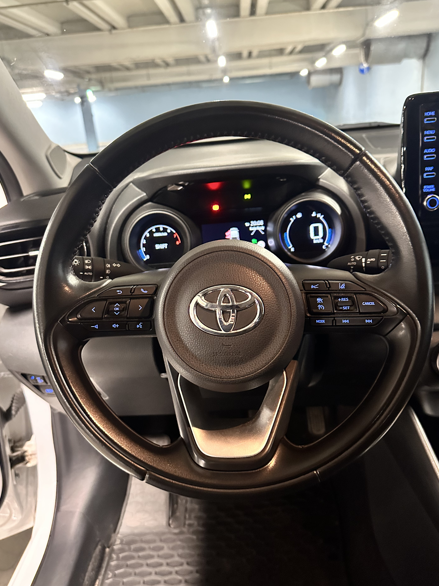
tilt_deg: -22.2
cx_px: 223
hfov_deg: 53.1
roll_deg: +4.4
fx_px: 440
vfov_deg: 67.3
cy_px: 299
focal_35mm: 26
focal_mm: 6.86
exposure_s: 1/25
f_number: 1.78
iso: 800
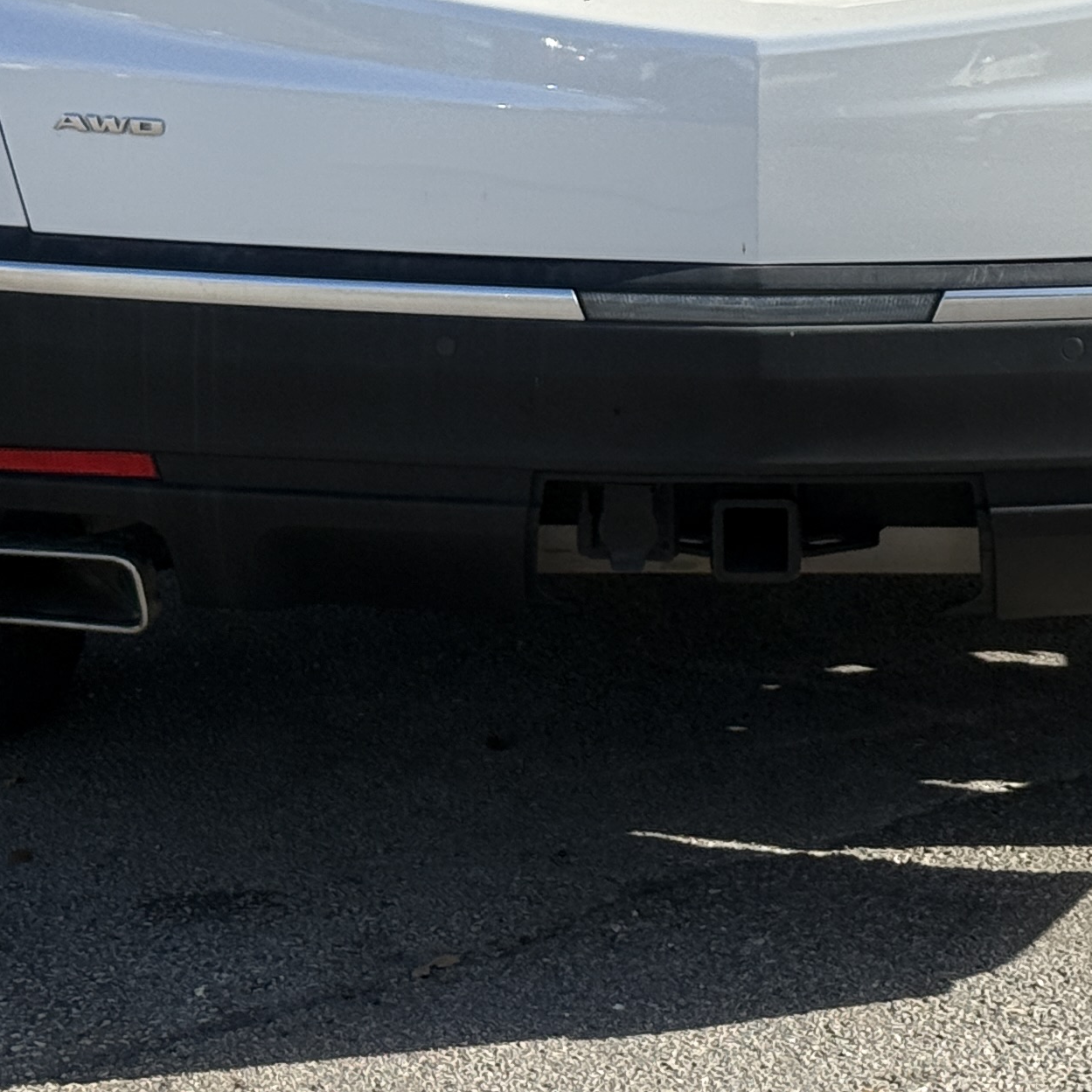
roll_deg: -1.4
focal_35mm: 137
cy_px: -78
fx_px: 4890
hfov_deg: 12.7
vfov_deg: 12.5
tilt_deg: -7.2
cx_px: 824
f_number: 1.78
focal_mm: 6.76
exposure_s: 1/4878
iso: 80
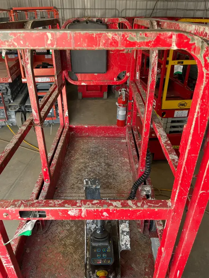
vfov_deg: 67.3
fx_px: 209
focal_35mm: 26
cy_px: 139
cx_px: 104
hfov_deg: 53.1
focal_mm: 5.1
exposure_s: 1/121
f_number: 1.6
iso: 80
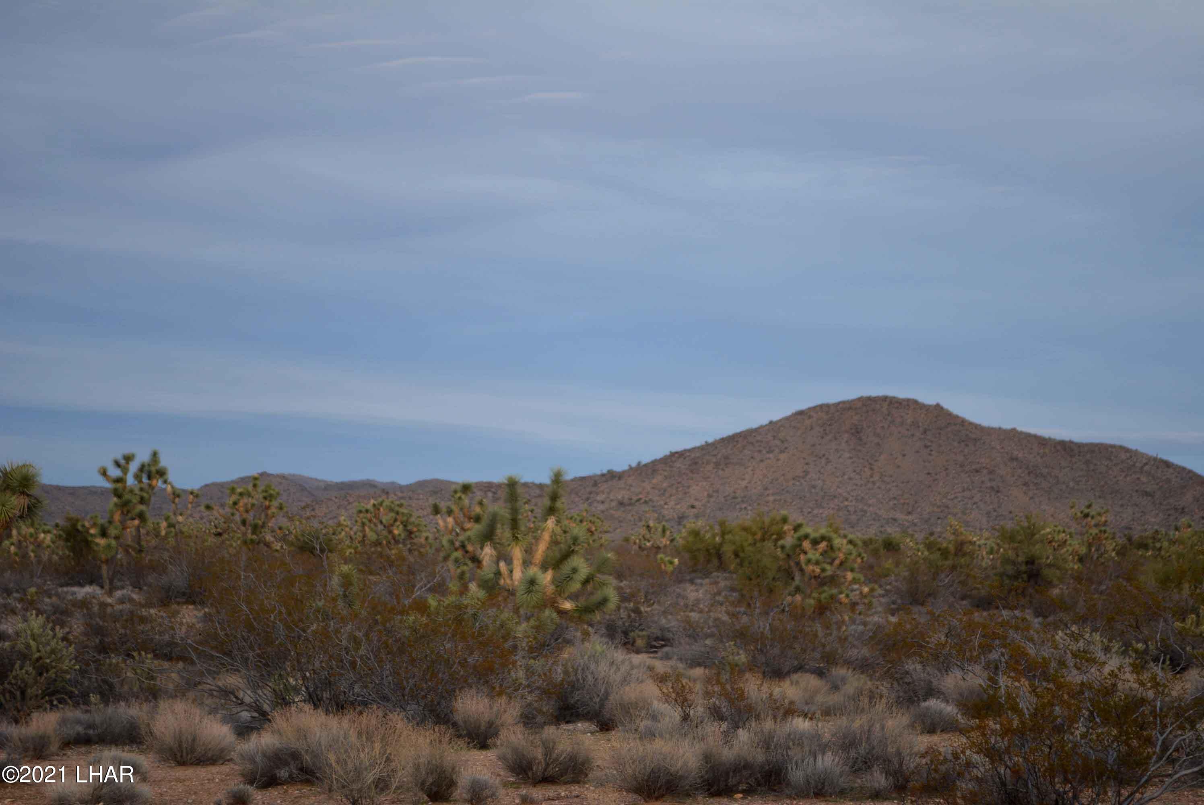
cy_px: 402
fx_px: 2761
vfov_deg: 16.6
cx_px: 602
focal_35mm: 82
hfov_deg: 24.6
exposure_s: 1/125
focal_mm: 55
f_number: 5.6
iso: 250
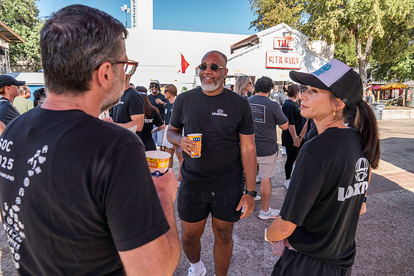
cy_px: 138
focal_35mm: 24
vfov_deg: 53.2
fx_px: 276
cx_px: 207
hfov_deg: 73.7
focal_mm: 24
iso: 125
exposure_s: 1/200
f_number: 4.5
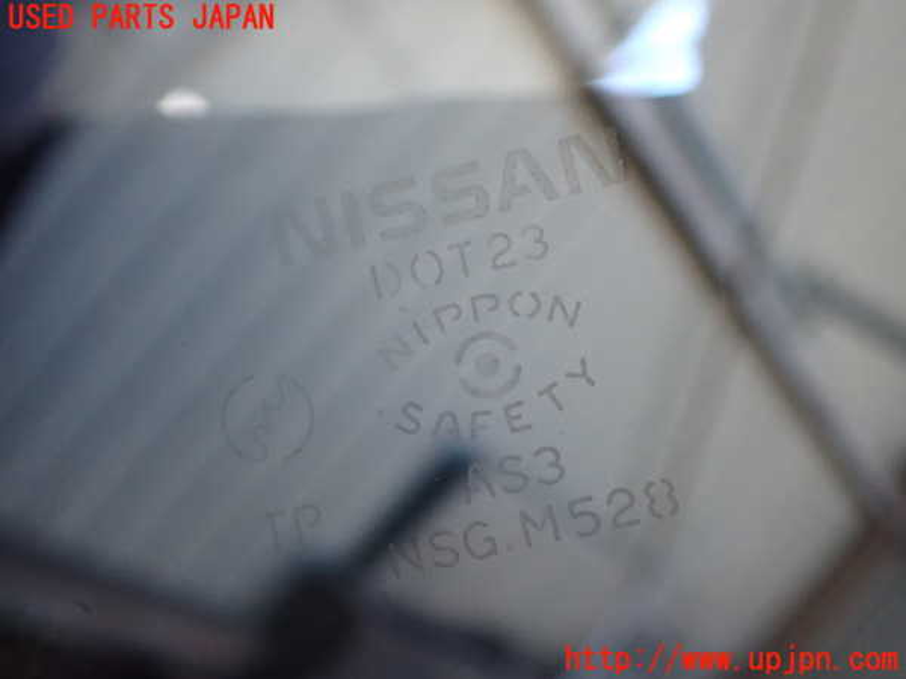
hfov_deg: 60.0
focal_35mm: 30
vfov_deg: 46.8
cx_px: 453
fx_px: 785
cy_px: 340
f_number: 2.3
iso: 800
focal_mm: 5.4
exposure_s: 1/80
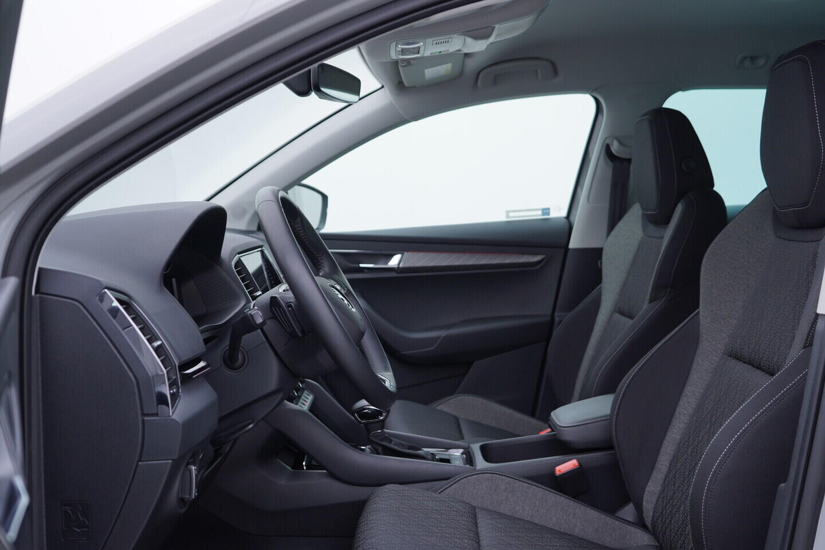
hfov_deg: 53.1
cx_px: 412
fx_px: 825
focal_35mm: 36
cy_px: 275
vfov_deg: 36.9
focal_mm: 24
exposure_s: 1/50
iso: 125
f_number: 3.2
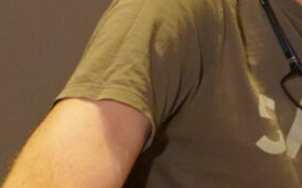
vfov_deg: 1.5
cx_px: 481
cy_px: -21
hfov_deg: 2.4
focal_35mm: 883
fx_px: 7262
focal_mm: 157
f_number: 4
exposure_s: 1/250
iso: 6400
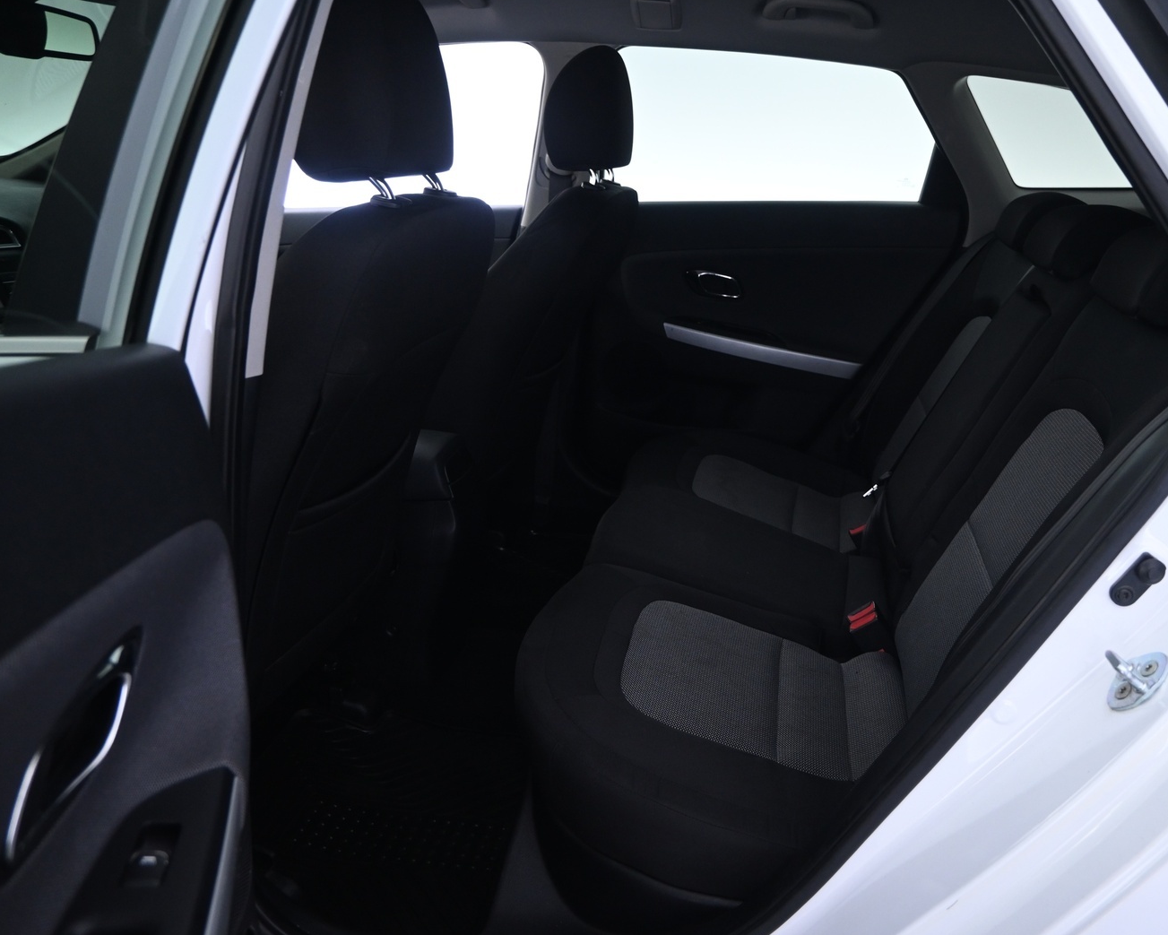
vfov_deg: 51.5
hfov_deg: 61.6
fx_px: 968
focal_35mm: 28
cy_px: 462
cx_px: 710
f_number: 3.5
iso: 1000
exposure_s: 1/13
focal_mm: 16
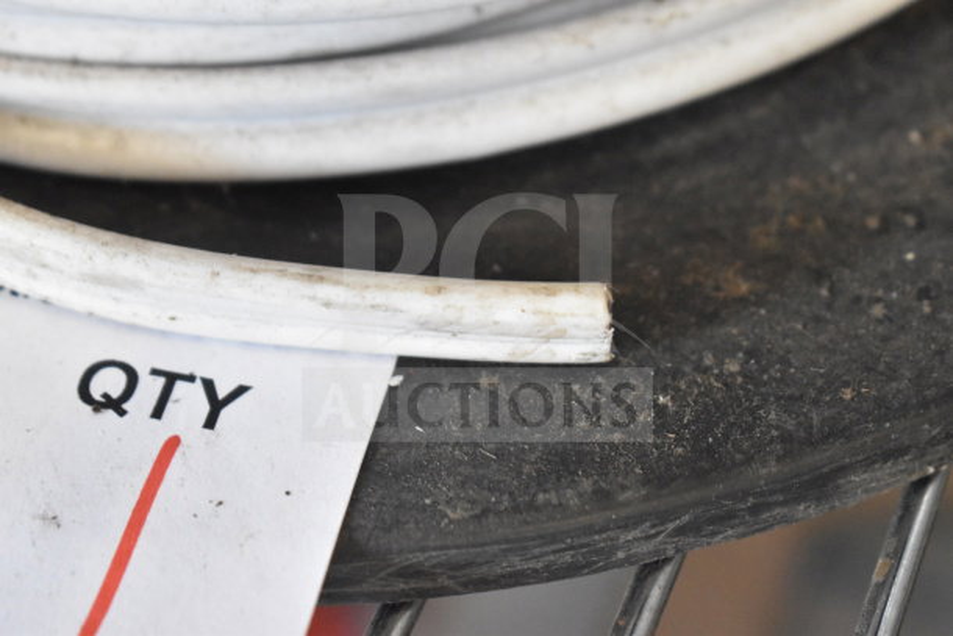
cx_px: 476
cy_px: 318
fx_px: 2184
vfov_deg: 16.6
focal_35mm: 82
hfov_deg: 24.6
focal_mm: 55
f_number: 6.3
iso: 6400
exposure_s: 1/160
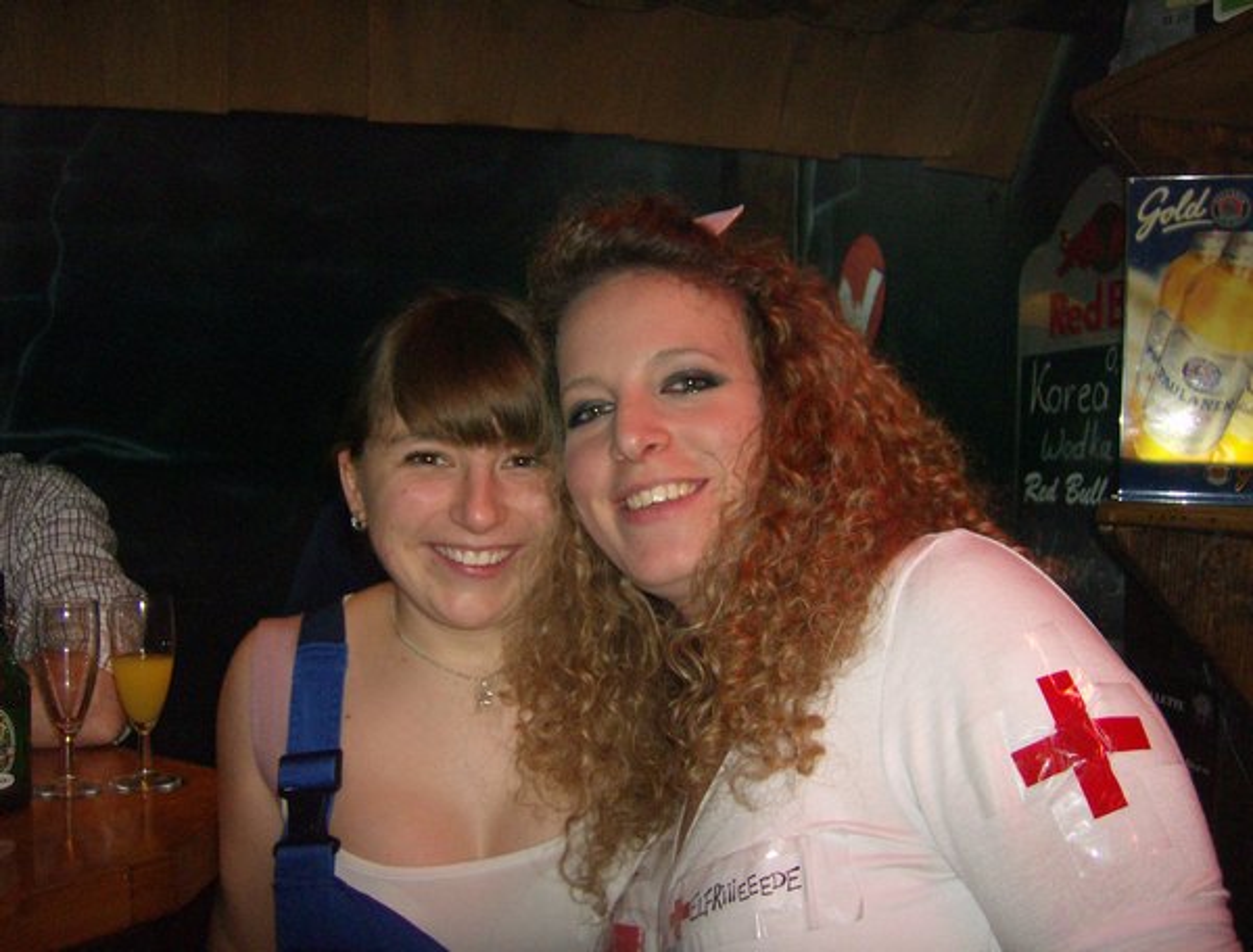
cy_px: 476
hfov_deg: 51.1
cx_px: 626
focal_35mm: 36
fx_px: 1309
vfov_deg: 40.0
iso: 200
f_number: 2.8
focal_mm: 6
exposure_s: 1/60
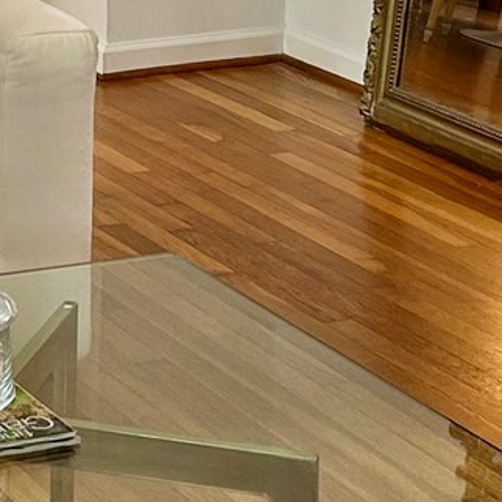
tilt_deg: -7.6
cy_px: -200
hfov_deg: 11.8
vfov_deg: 11.6
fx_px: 2395
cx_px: -69
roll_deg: +0.2
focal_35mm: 146
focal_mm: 5.7
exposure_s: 1/60
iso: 80
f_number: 1.5
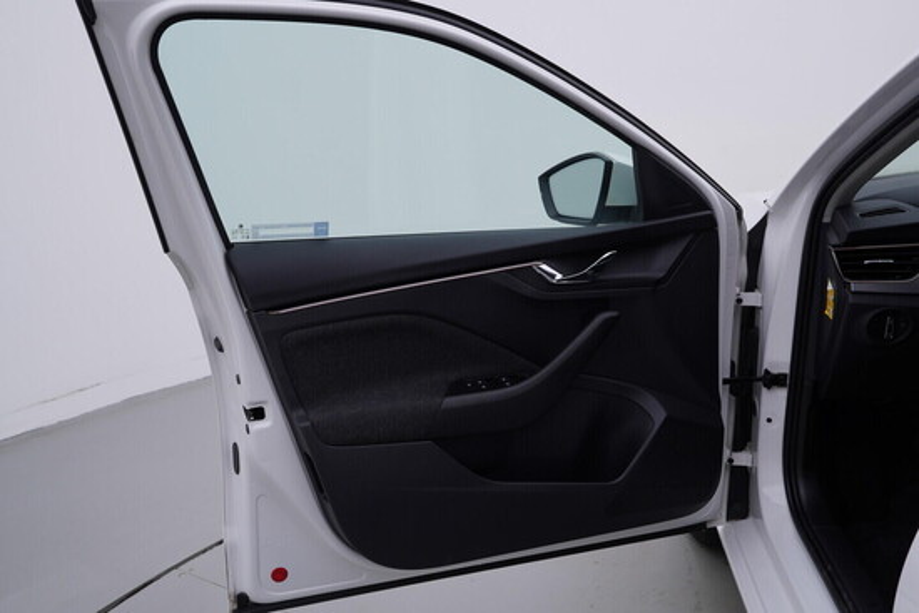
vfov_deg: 36.9
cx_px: 460
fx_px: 919
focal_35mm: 36
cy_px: 306
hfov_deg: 53.1
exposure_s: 1/100
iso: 125
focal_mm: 24
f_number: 4.5
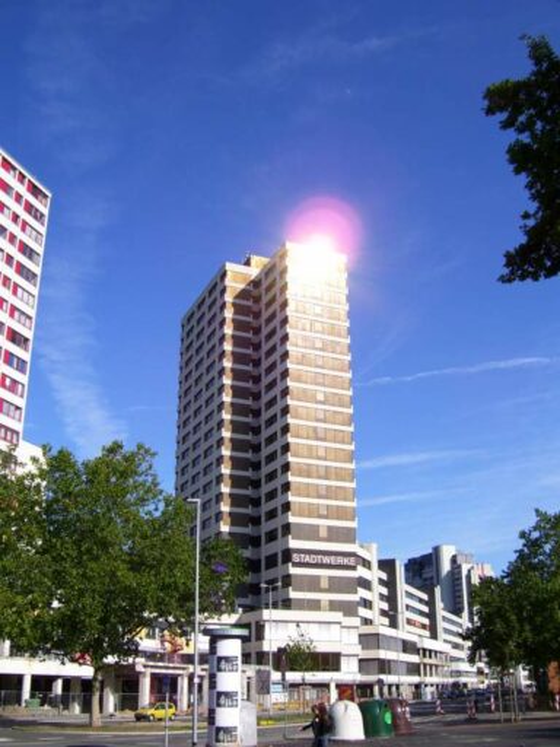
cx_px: 280
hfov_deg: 38.7
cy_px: 374
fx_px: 798
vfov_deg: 50.1
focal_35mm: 37
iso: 80
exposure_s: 1/500
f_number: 4.8
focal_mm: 6
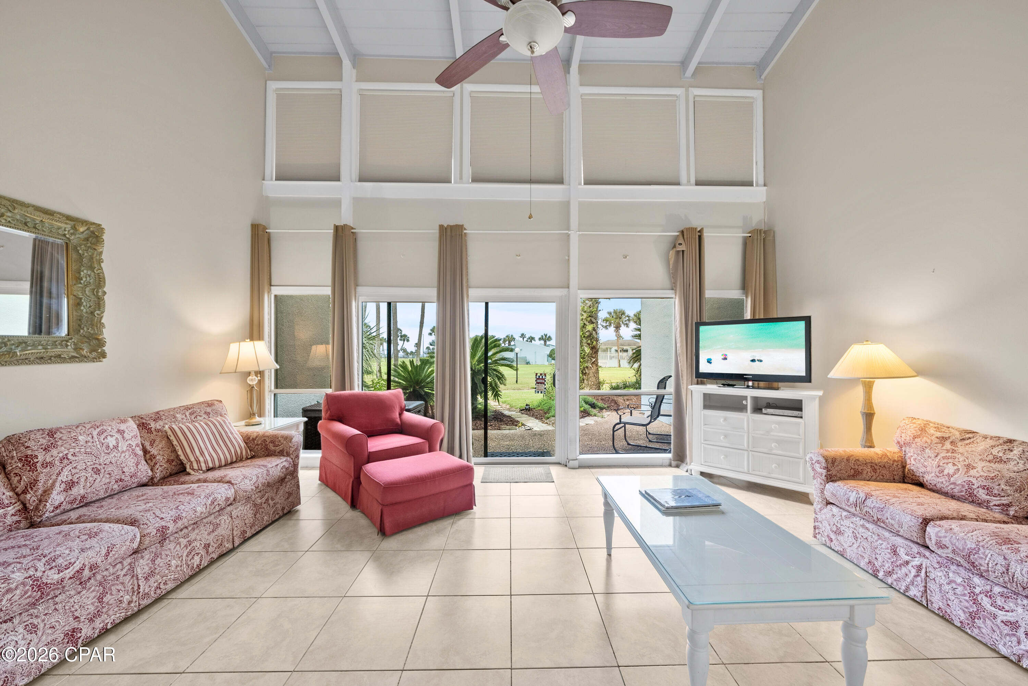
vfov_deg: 90.1
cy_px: 343
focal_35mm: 12
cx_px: 514
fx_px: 343
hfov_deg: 112.6
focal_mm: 12
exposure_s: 1/4
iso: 250
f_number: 7.1
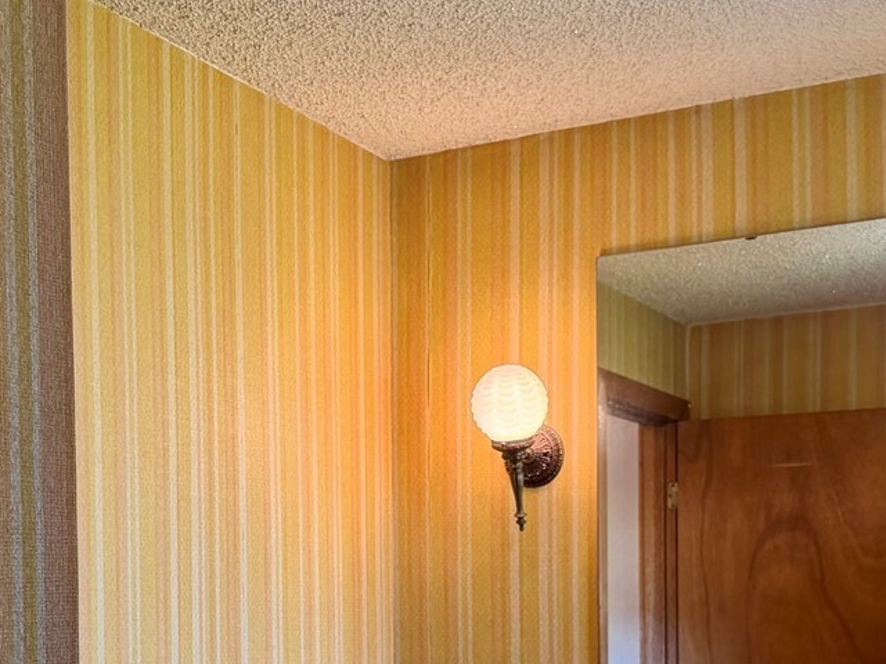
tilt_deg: -0.6
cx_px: 342
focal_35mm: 60
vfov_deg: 23.6
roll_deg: +1.0
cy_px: 631
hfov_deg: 32.1
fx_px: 1536
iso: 200
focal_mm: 6.76
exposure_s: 1/120
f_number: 1.78
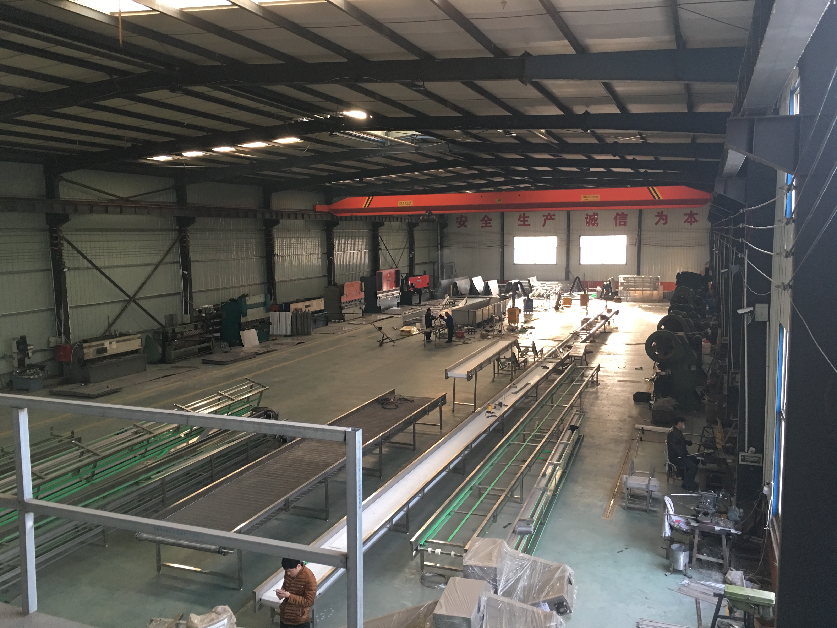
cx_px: 418
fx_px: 701
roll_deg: +1.3
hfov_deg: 61.7
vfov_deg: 48.2
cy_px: 314
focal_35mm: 29
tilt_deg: -6.3
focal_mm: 4.15
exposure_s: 1/17
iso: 80
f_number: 2.2
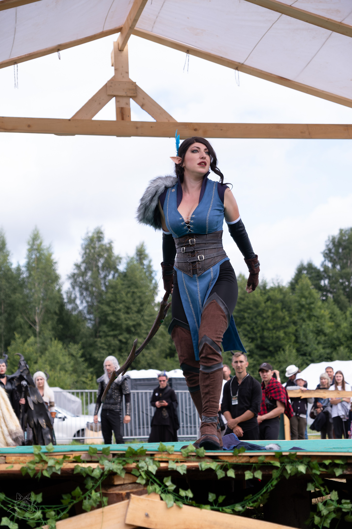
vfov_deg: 27.7
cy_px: 264
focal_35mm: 73
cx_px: 176
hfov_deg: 18.7
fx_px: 1071
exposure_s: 1/1250
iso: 200
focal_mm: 48.5
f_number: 3.2
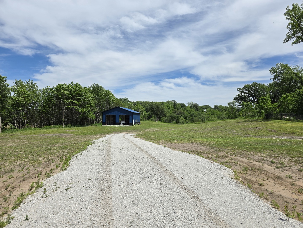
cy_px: 114
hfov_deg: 73.9
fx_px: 201
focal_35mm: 23
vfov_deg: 58.9
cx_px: 152
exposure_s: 1/7944
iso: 50
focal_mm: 6.3
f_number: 1.7
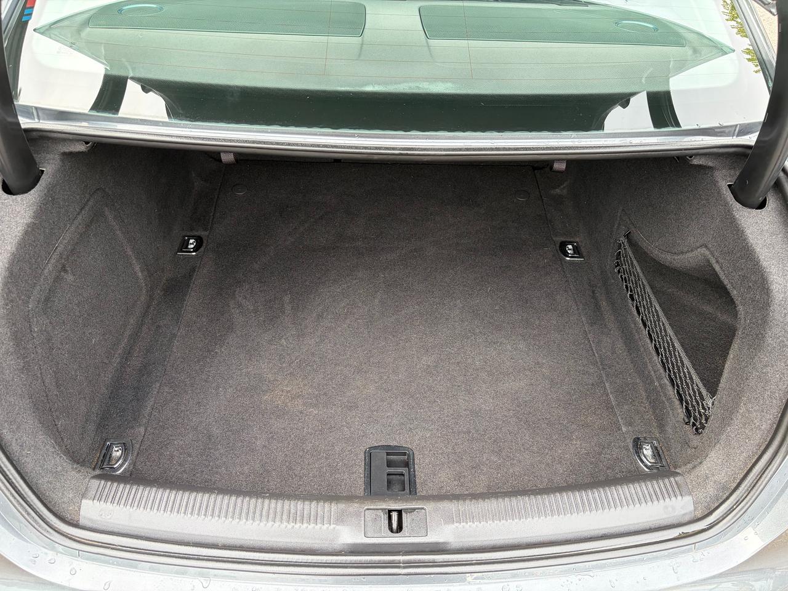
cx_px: 394
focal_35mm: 26
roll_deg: +0.1
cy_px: 296
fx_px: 592
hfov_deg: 67.3
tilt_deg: -41.3
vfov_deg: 53.1
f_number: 1.6
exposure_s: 1/213
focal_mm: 5.96
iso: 100
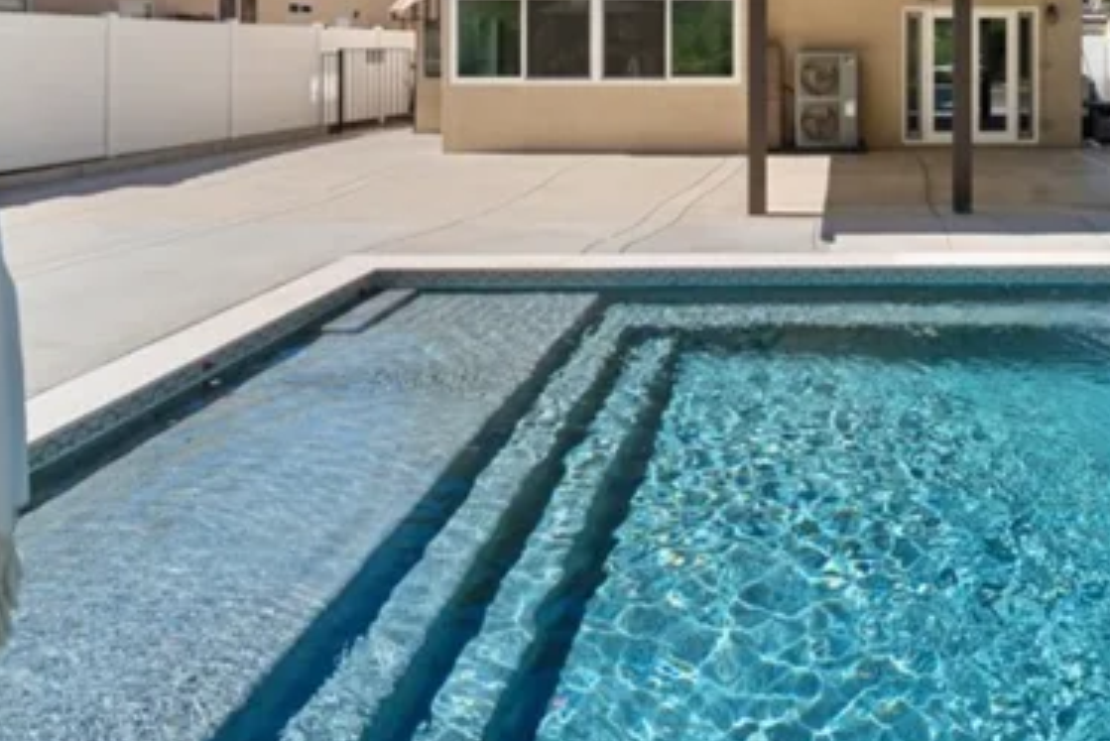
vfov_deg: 43.1
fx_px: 833
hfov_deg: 62.0
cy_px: 48
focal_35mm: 27
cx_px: 881
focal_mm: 12
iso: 250
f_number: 9
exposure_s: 1/100
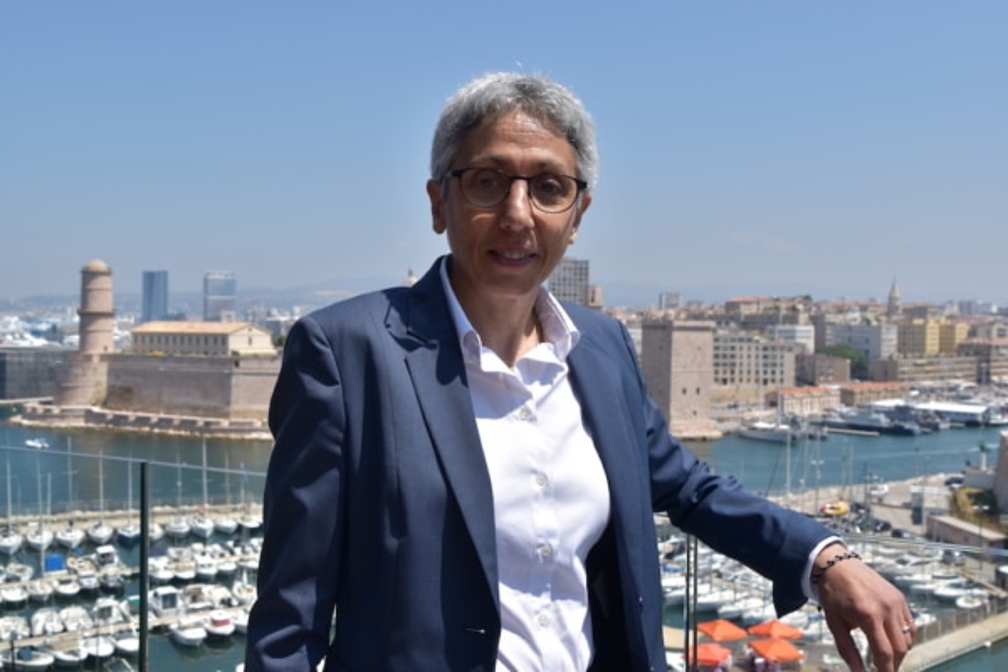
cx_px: 504
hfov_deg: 53.1
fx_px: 1008
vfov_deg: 36.9
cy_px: 336
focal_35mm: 36
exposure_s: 1/320
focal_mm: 24
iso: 100
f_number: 9
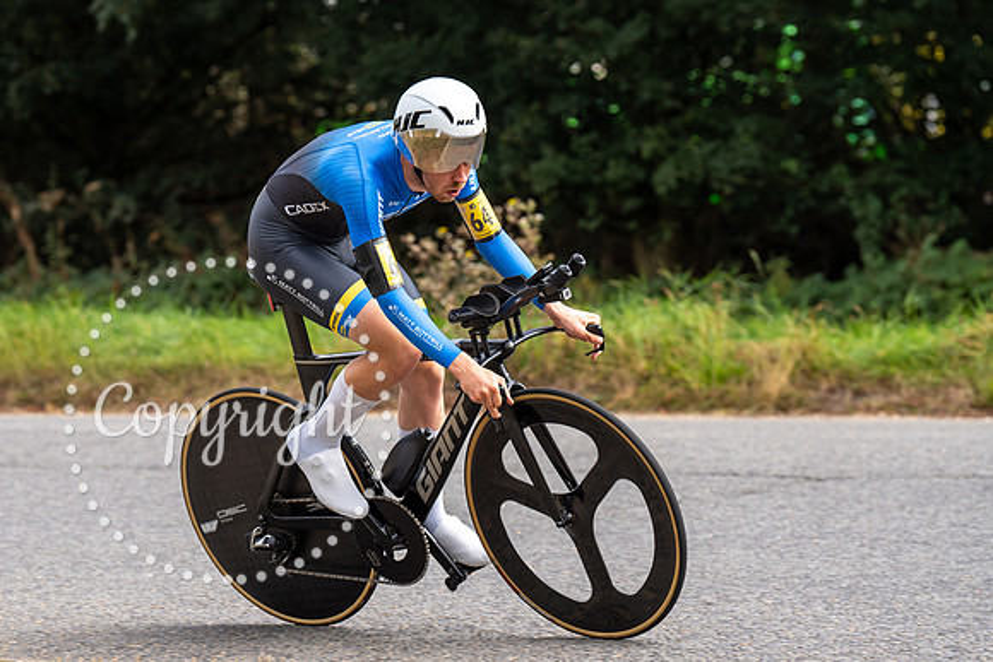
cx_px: 364
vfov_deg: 8.5
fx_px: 4436
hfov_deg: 12.8
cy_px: 301
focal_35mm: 161
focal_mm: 127
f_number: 4
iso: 125
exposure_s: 1/1000
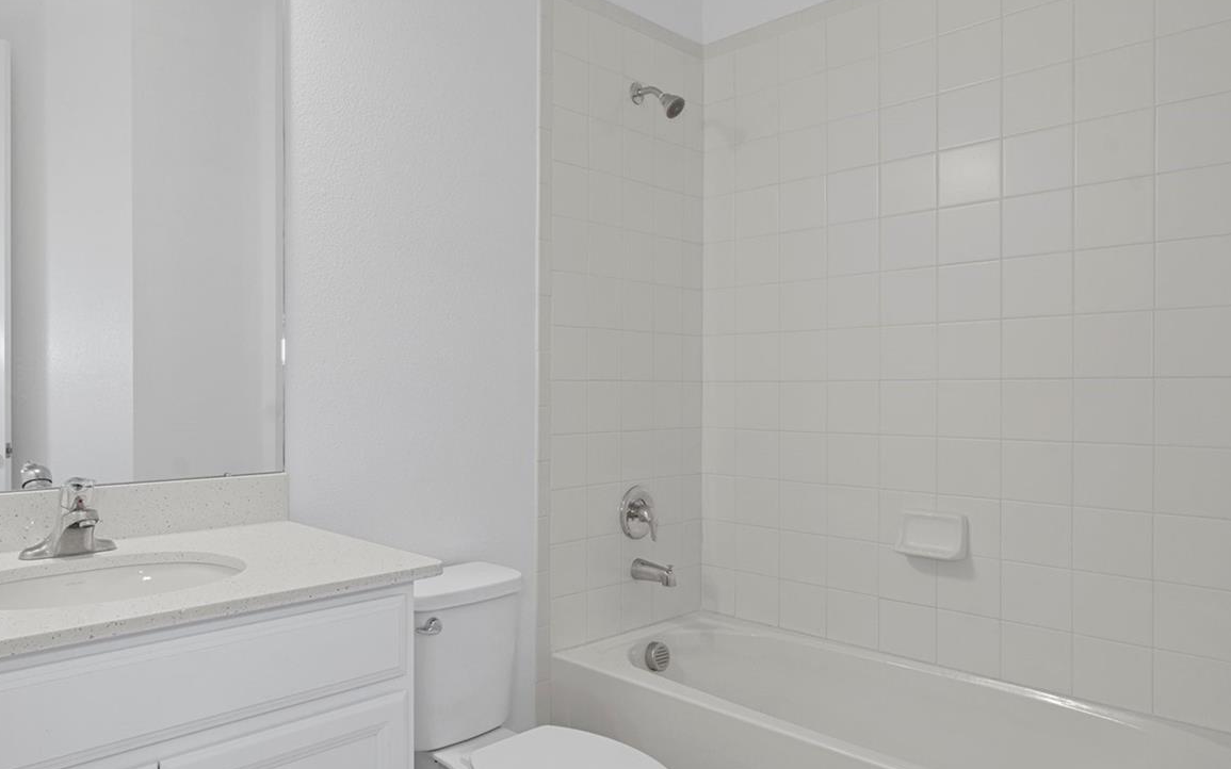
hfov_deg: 73.9
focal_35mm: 24
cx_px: 487
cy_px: 403
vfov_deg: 51.1
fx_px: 805
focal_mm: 17
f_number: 8
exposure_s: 1/5
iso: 320
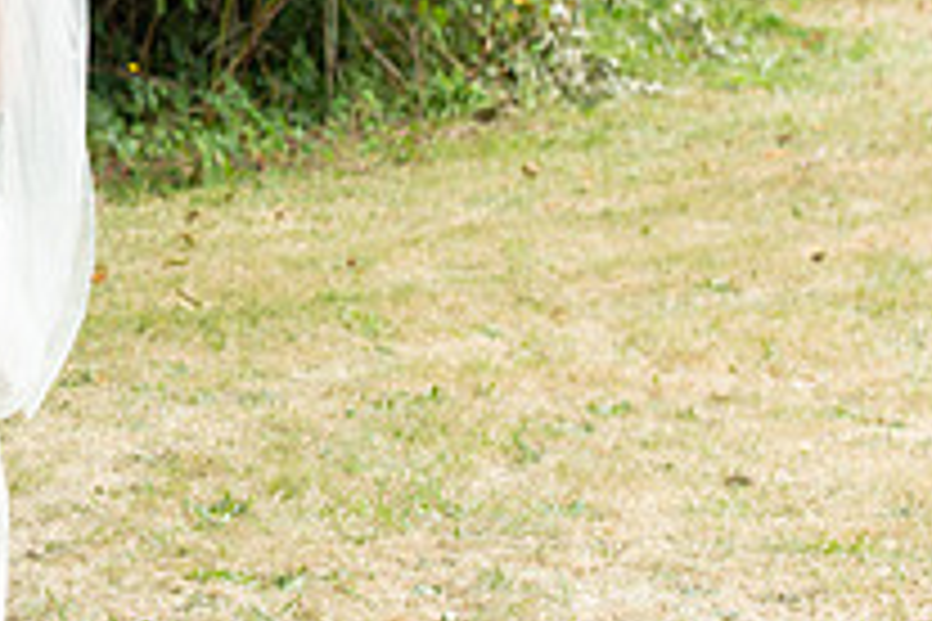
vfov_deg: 5.4
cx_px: -234
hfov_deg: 8.1
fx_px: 6523
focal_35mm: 252
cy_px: -79
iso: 400
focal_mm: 90
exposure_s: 1/125
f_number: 5.6
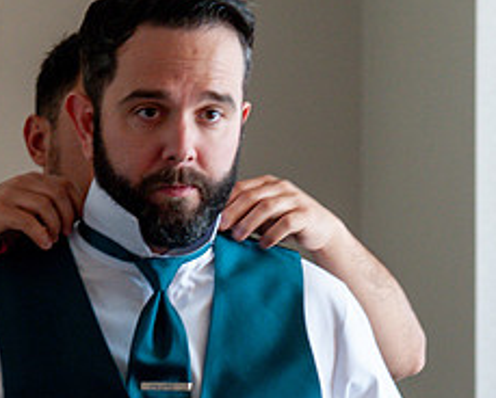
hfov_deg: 7.7
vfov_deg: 6.2
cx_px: 217
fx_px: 3661
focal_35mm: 249
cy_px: 288
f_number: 4
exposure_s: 1/160
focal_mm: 105
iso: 2000
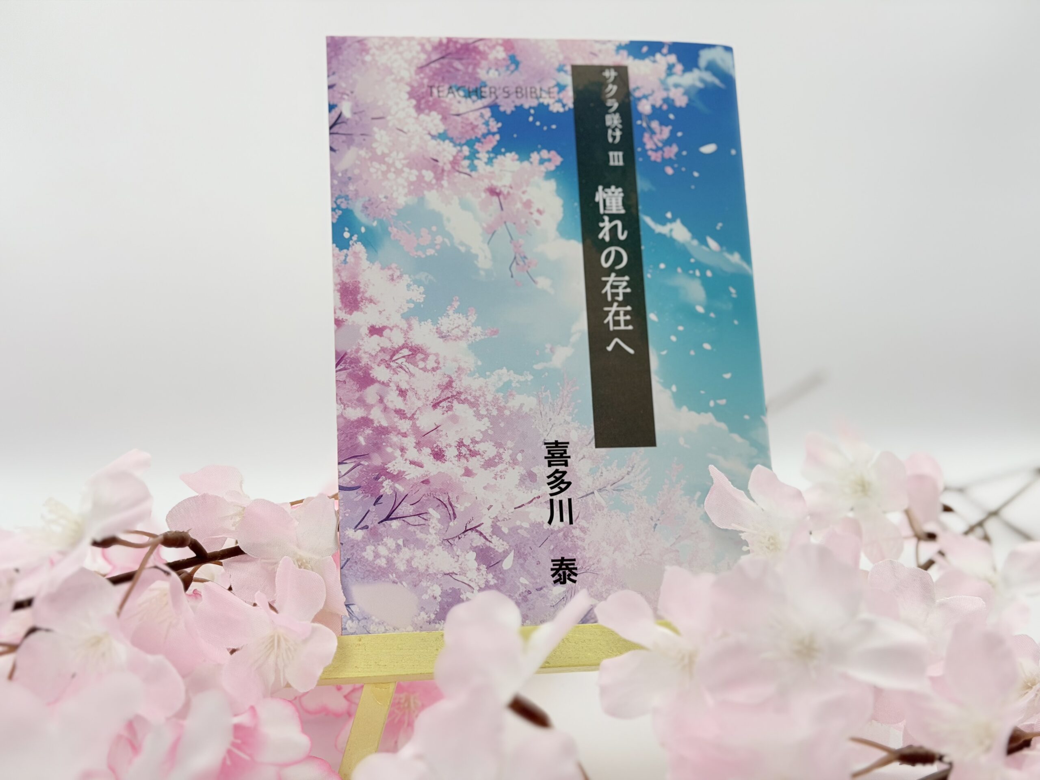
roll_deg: +0.9
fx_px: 1442
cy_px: 390
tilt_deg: -7.7
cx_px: 520
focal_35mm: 48
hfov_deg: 39.7
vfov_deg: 30.3
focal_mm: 6.76
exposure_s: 1/906
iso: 64
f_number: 1.78
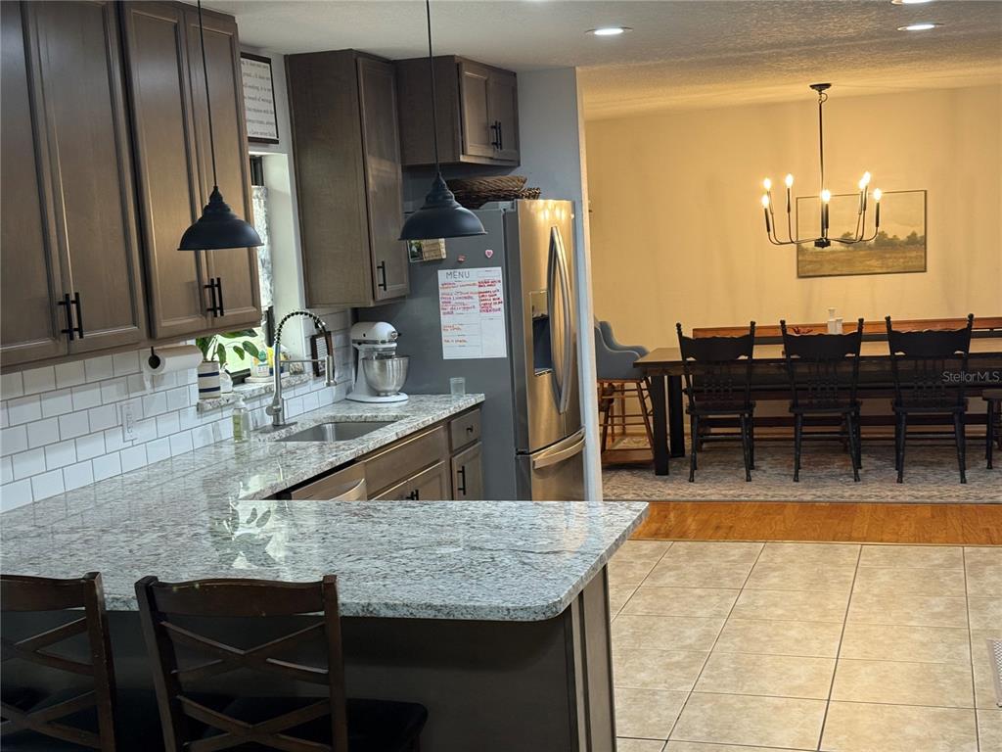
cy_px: 376
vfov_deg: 30.3
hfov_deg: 39.7
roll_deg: +2.9
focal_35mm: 48
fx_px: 1389
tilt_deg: -5.8
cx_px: 501
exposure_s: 1/60
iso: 125
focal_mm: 6.76
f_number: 1.78
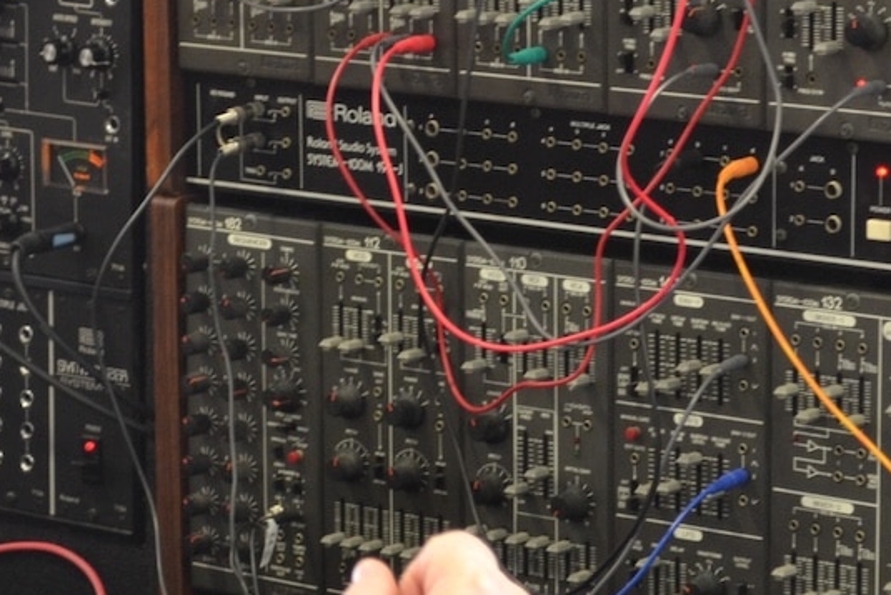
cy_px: 302
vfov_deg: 7.4
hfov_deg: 11.1
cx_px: 470
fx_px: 4580
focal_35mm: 185
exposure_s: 1/15
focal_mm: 44
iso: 720
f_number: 5.3
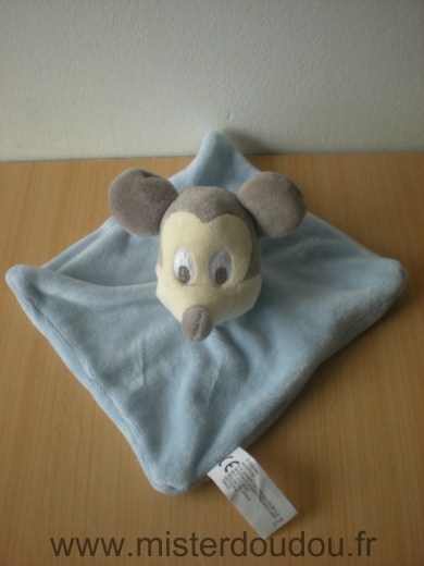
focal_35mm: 38
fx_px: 621
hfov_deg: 37.7
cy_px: 283
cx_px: 212
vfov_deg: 49.0
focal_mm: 6.3
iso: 179
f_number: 3.1
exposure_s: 1/56.5
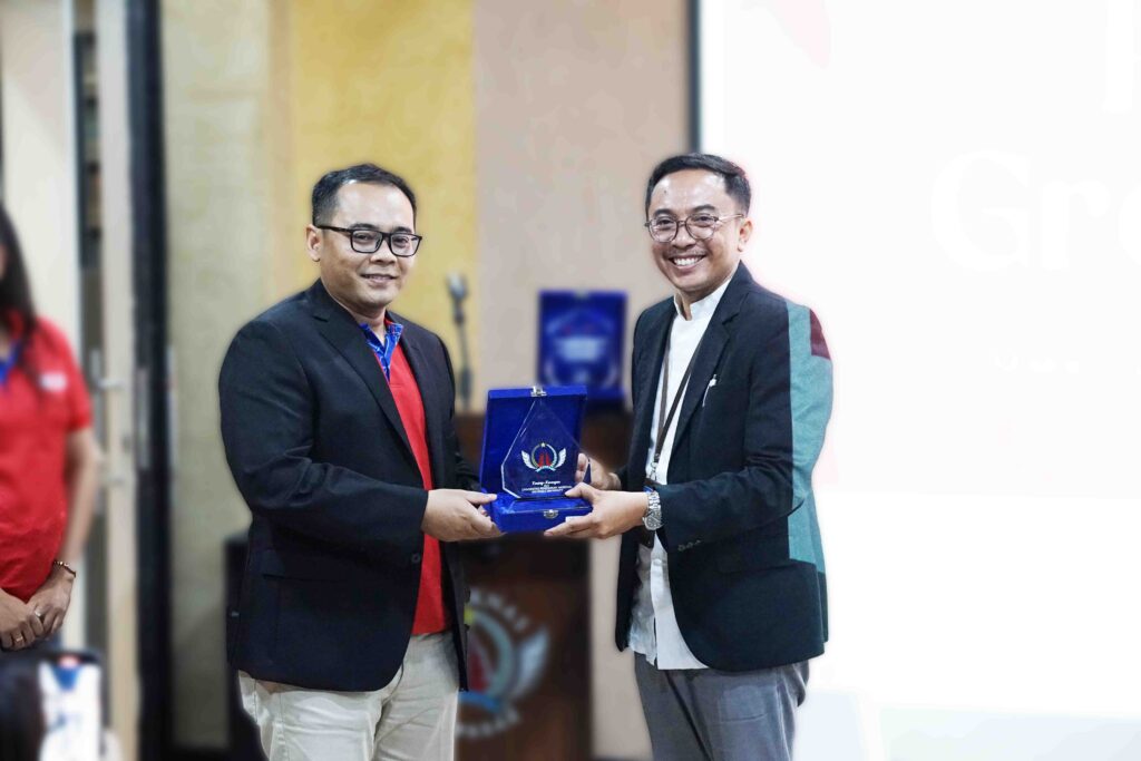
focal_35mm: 85
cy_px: 380
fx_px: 2694
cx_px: 570
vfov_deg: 16.1
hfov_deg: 23.9
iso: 5000
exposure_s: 1/160
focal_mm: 85
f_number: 4
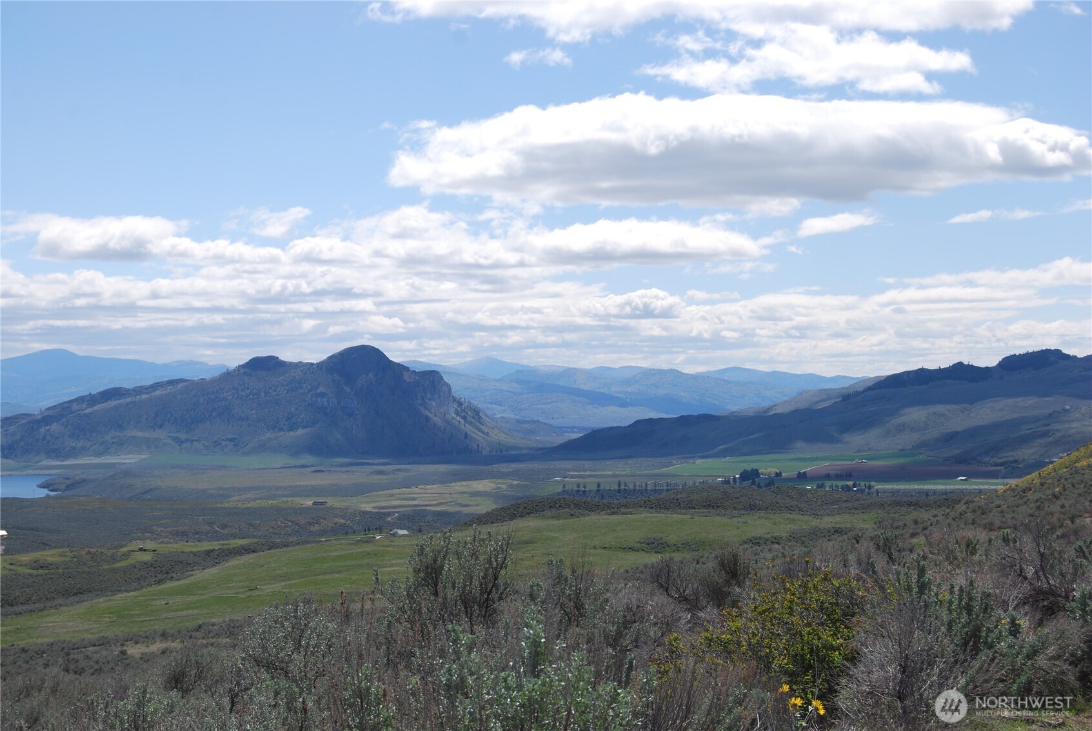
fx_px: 1731
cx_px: 546
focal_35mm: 57
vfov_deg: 23.8
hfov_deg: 35.0
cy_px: 366
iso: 100
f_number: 9
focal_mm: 38
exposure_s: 1/320
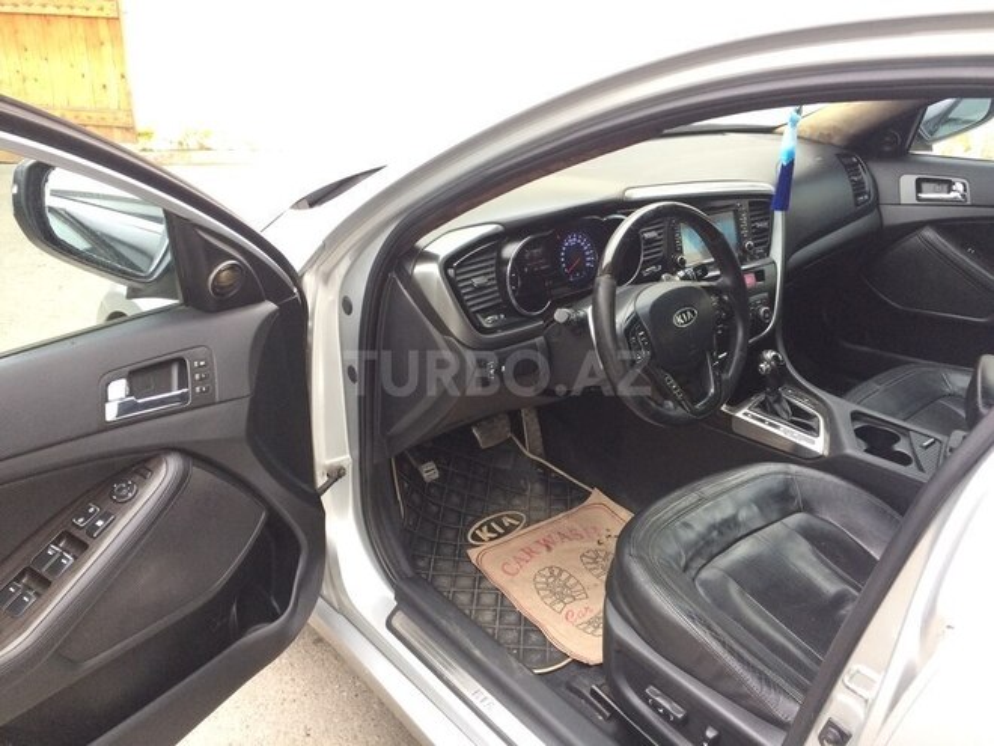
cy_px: 373
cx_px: 497
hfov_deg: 61.7
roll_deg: -1.7
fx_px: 833
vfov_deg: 48.2
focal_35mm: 29
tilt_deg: -26.3
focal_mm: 4.15
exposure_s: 1/33
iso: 80
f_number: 2.2
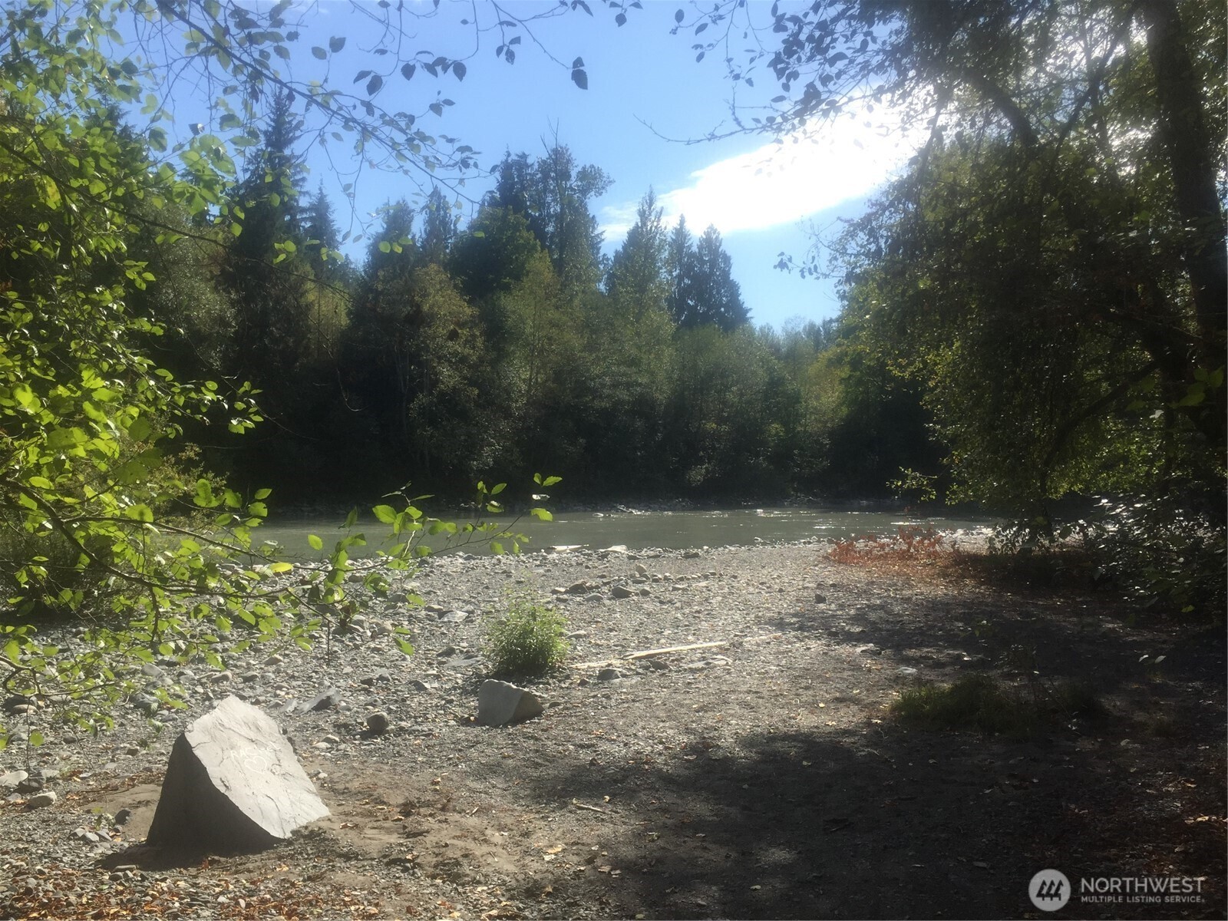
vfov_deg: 48.2
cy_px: 460
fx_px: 1029
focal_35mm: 29
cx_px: 614
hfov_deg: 61.7
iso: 32
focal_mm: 4.15
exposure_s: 1/1799
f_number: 2.2
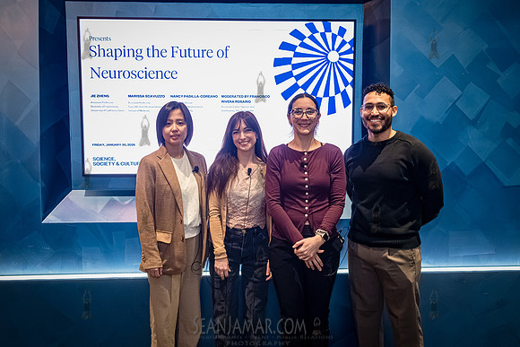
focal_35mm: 43
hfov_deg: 45.1
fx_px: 626
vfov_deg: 31.0
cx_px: 263
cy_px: 175
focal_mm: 35
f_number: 3.5
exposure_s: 1/320
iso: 6400
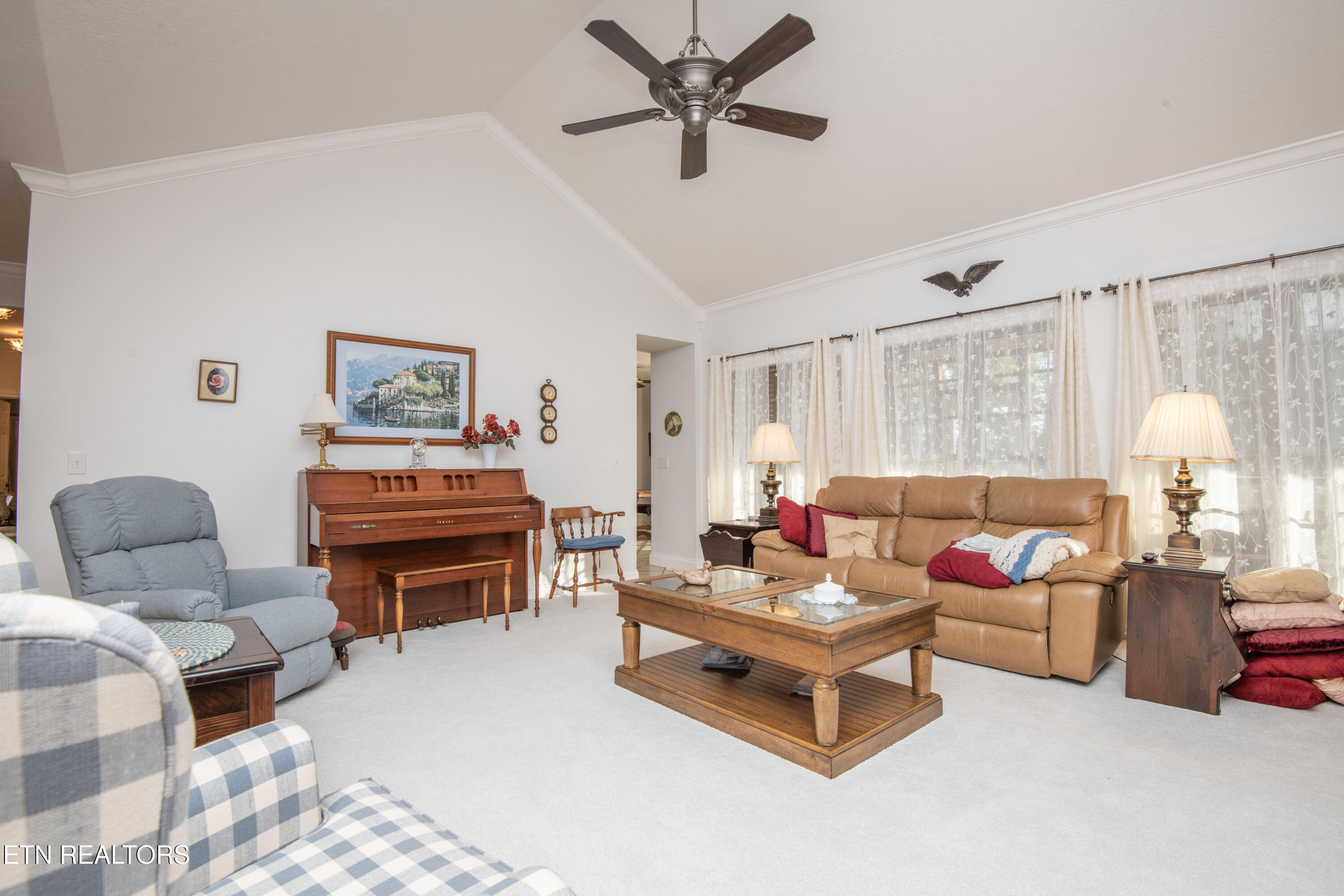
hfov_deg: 96.7
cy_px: 448
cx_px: 672
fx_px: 597
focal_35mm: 16
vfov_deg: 73.7
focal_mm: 16
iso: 400
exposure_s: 1/60
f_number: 10
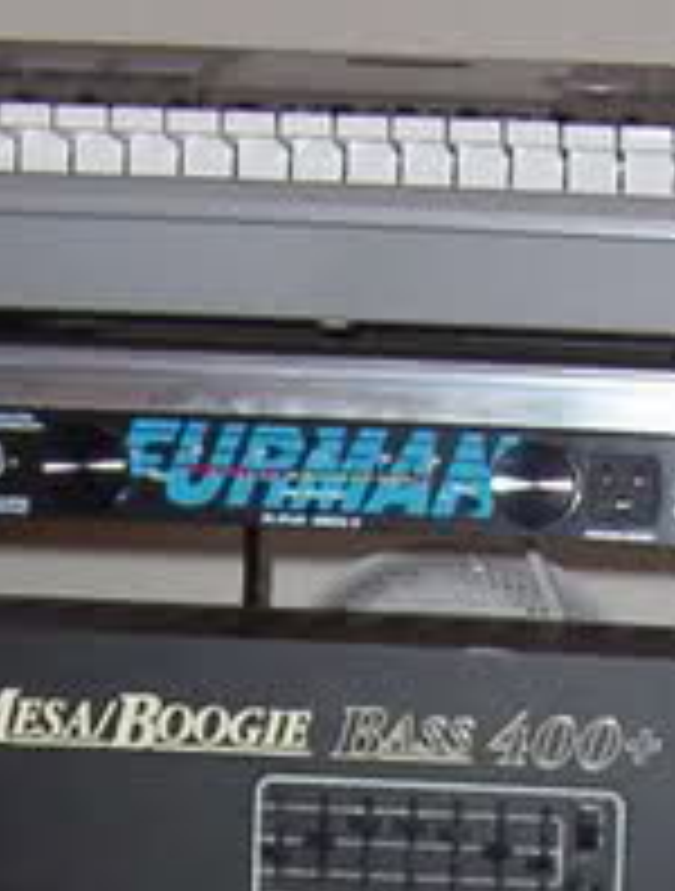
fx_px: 3823
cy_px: 1184
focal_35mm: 148
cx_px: 580
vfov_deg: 12.8
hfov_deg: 10.0
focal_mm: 5.54
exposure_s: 1/30
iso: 140
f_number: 2.76
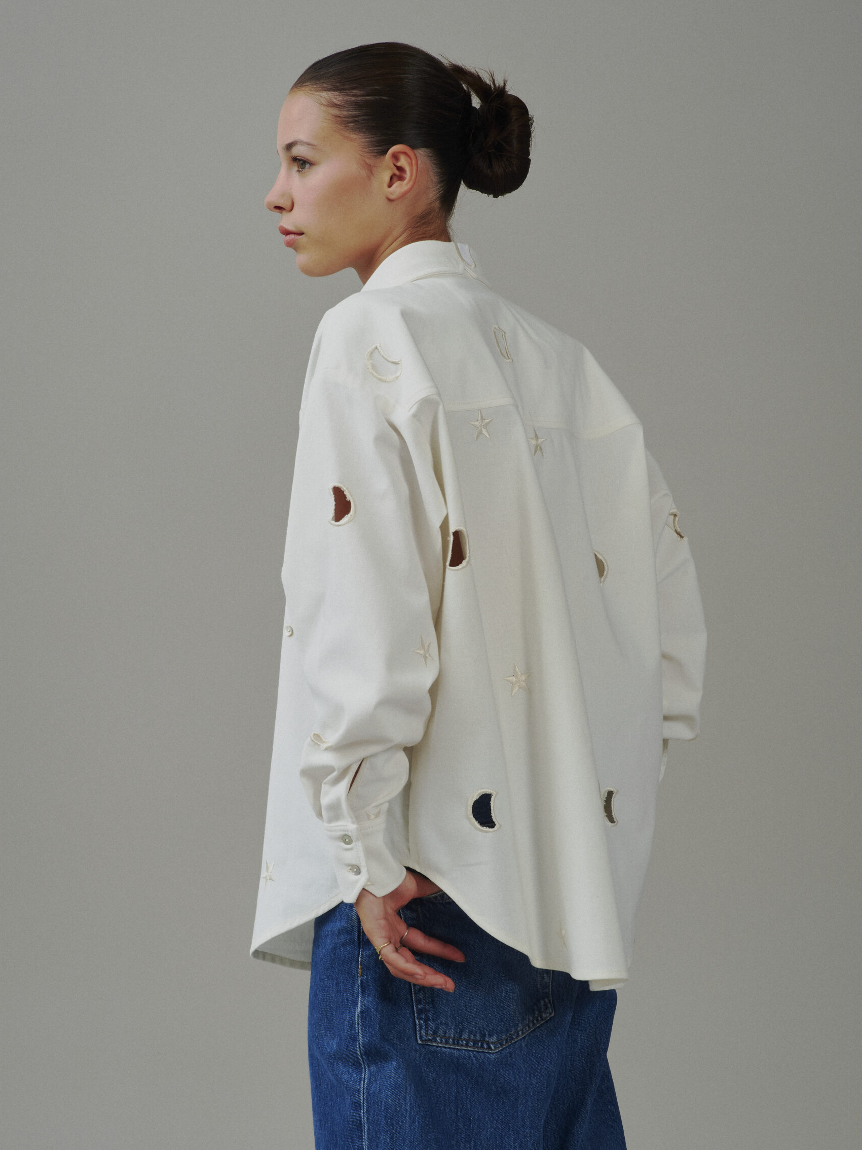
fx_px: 3785
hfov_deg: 13.0
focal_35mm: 114
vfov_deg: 17.3
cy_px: 606
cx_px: 432
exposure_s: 1/125
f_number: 10
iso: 200
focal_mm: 105
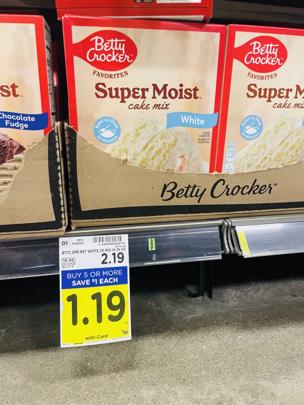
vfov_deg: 67.3
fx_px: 304
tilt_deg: -17.0
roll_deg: -0.3
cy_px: 202
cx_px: 152
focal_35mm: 26
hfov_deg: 53.1
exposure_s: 1/60
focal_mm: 4.2
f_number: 1.6
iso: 125
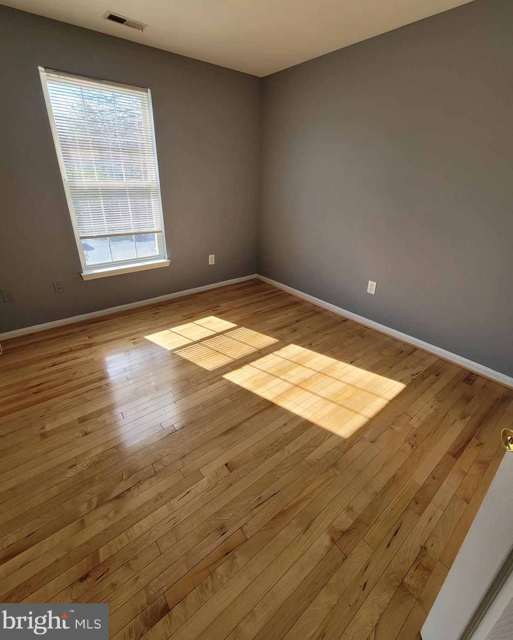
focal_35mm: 14
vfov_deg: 100.4
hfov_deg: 88.0
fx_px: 266
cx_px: 259
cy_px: 288
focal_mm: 2.2
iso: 50
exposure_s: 1/215
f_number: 2.2
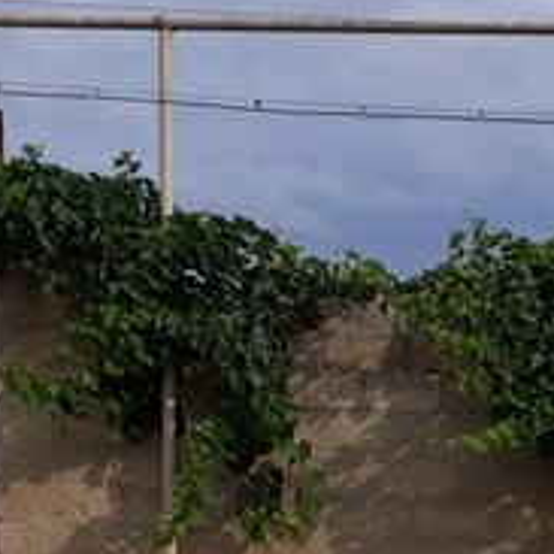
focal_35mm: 86
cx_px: 929
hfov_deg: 17.3
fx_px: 1557
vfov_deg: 18.7
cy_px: 728
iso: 40
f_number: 1.9
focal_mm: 3.6
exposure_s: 1/1818
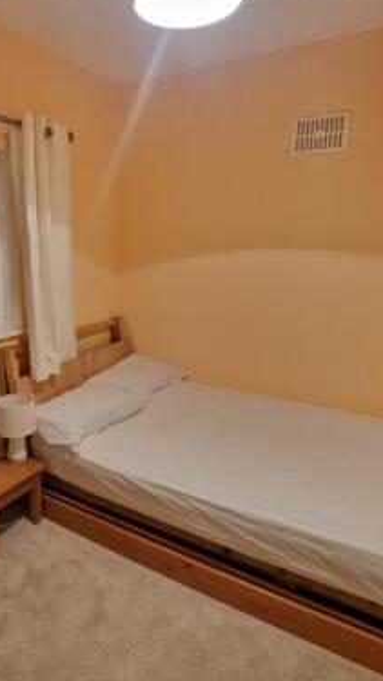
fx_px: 397
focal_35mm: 22
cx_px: 101
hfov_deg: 49.6
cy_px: 326
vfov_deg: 81.2
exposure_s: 1/33
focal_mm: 2.2
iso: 320
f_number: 2.2
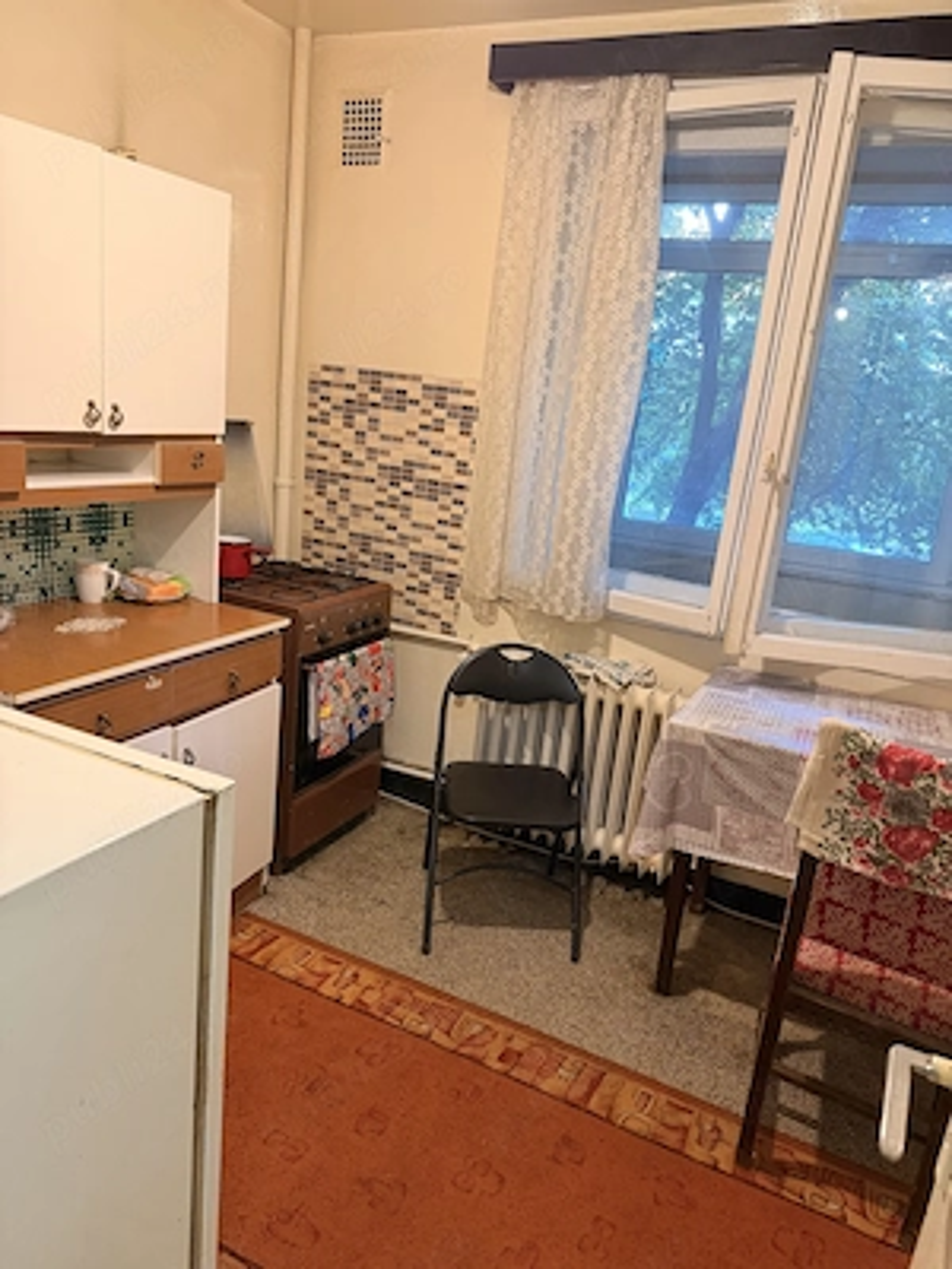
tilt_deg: -15.6
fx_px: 880
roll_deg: -6.4
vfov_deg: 71.6
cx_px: 476
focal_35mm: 24
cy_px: 634
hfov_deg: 56.8
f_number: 1.78
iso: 320
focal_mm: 6.76
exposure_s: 1/50
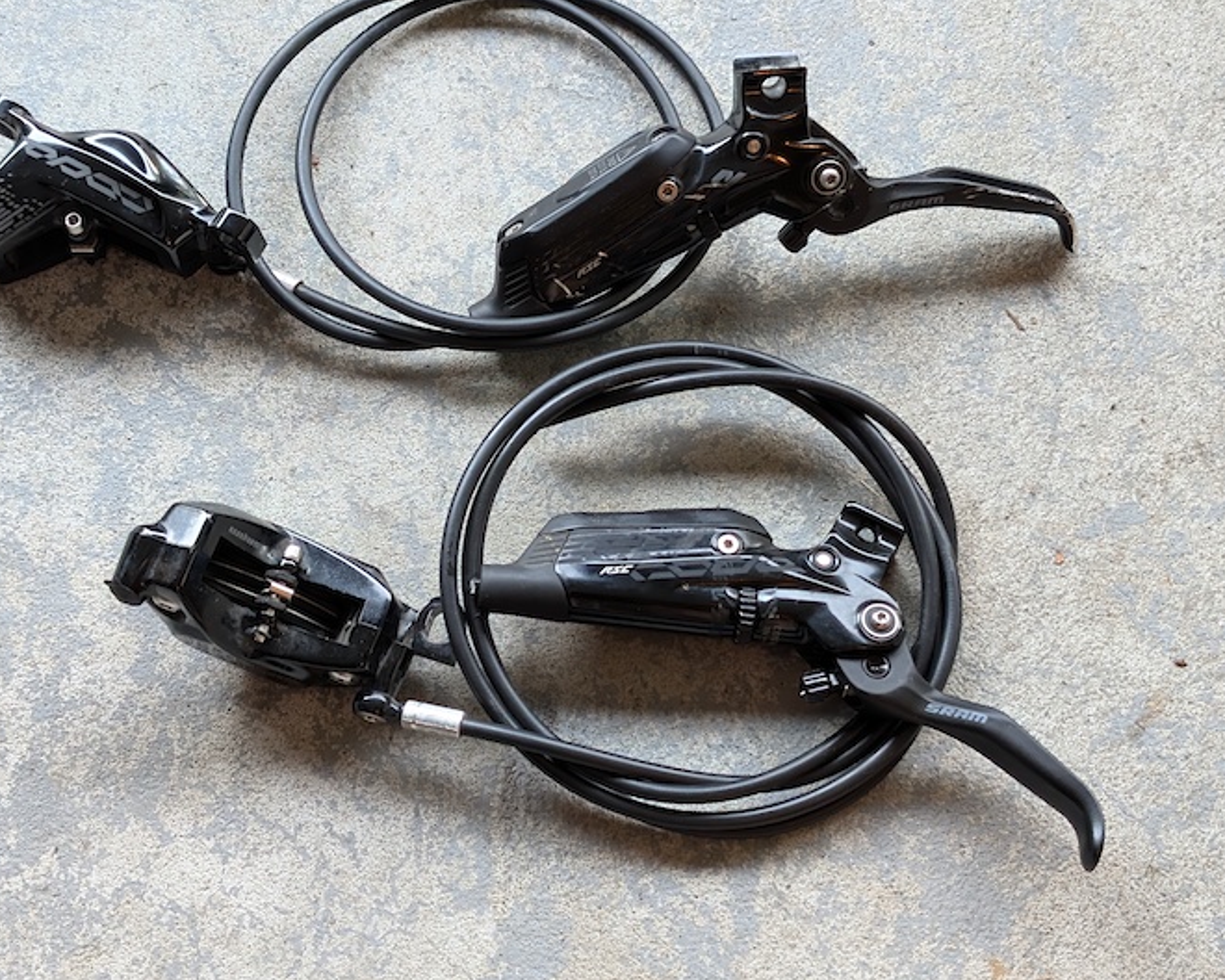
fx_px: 2103
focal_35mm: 58
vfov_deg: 26.2
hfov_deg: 32.5
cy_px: 488
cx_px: 570
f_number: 1.68
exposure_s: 1/23.8
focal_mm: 6.9
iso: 149
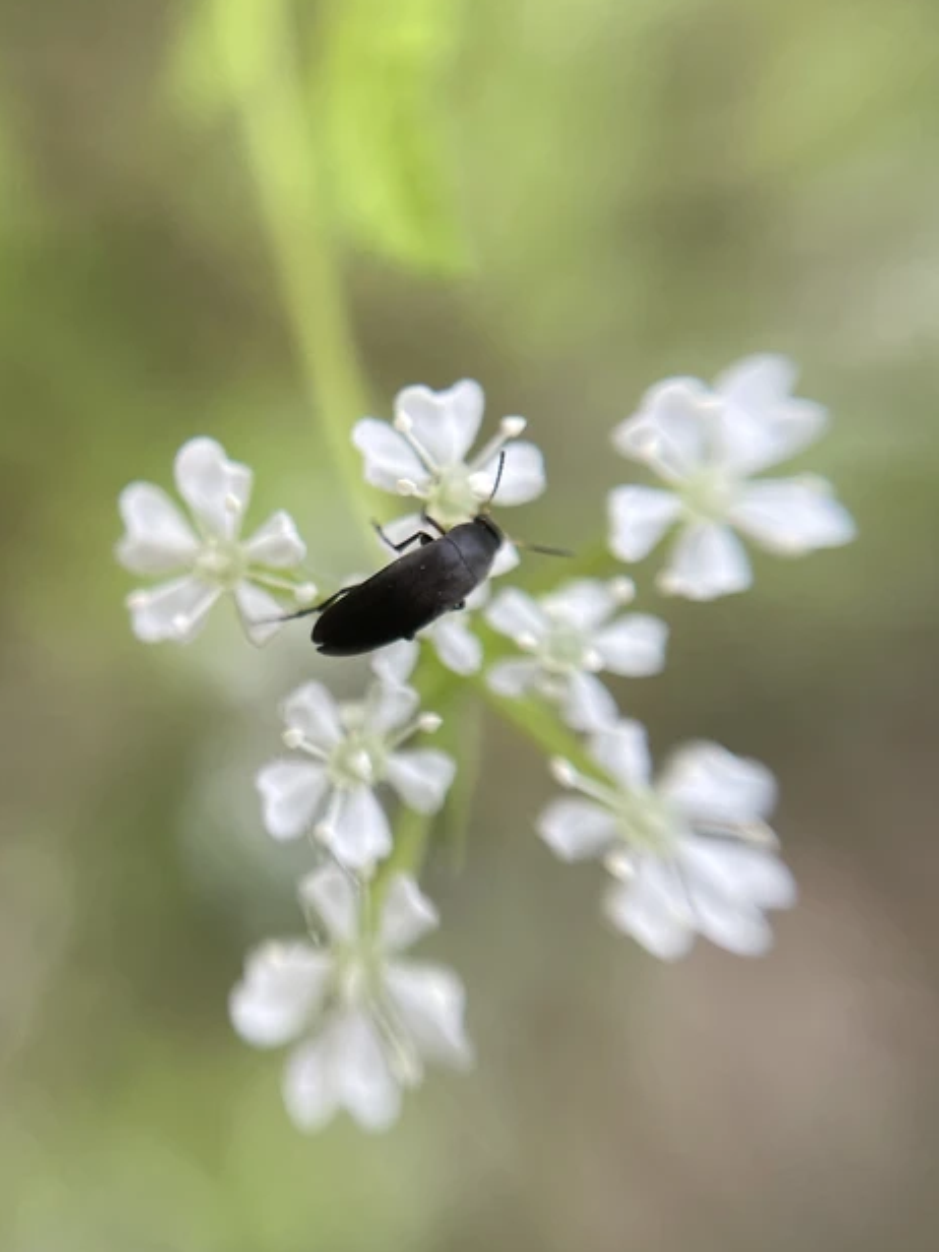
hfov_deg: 51.3
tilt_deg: -62.3
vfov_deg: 65.3
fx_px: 977
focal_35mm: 27
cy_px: 622
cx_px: 453
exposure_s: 1/254
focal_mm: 4.2
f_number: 1.6
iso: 32
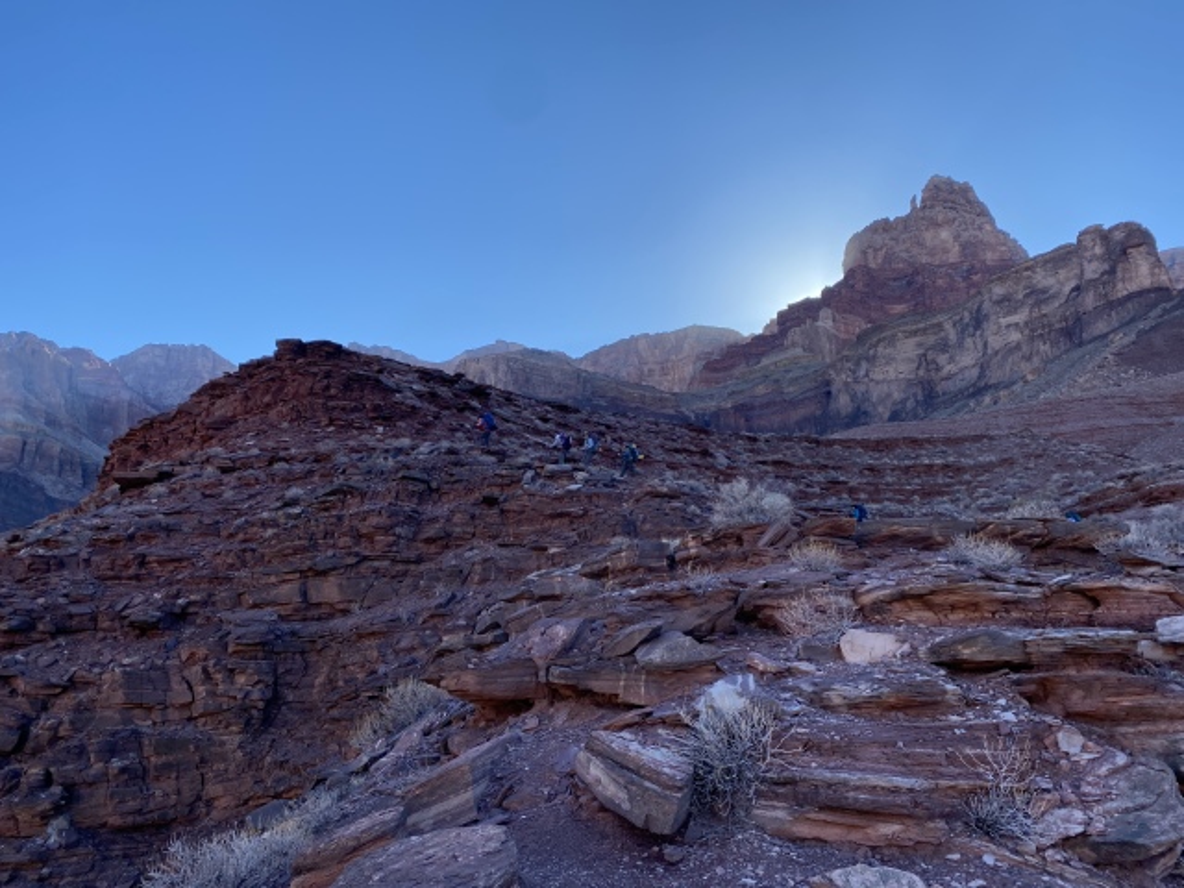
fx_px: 889
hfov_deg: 67.3
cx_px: 592
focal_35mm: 26
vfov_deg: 53.1
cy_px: 444
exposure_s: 1/1330
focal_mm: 4.25
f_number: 1.8
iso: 32
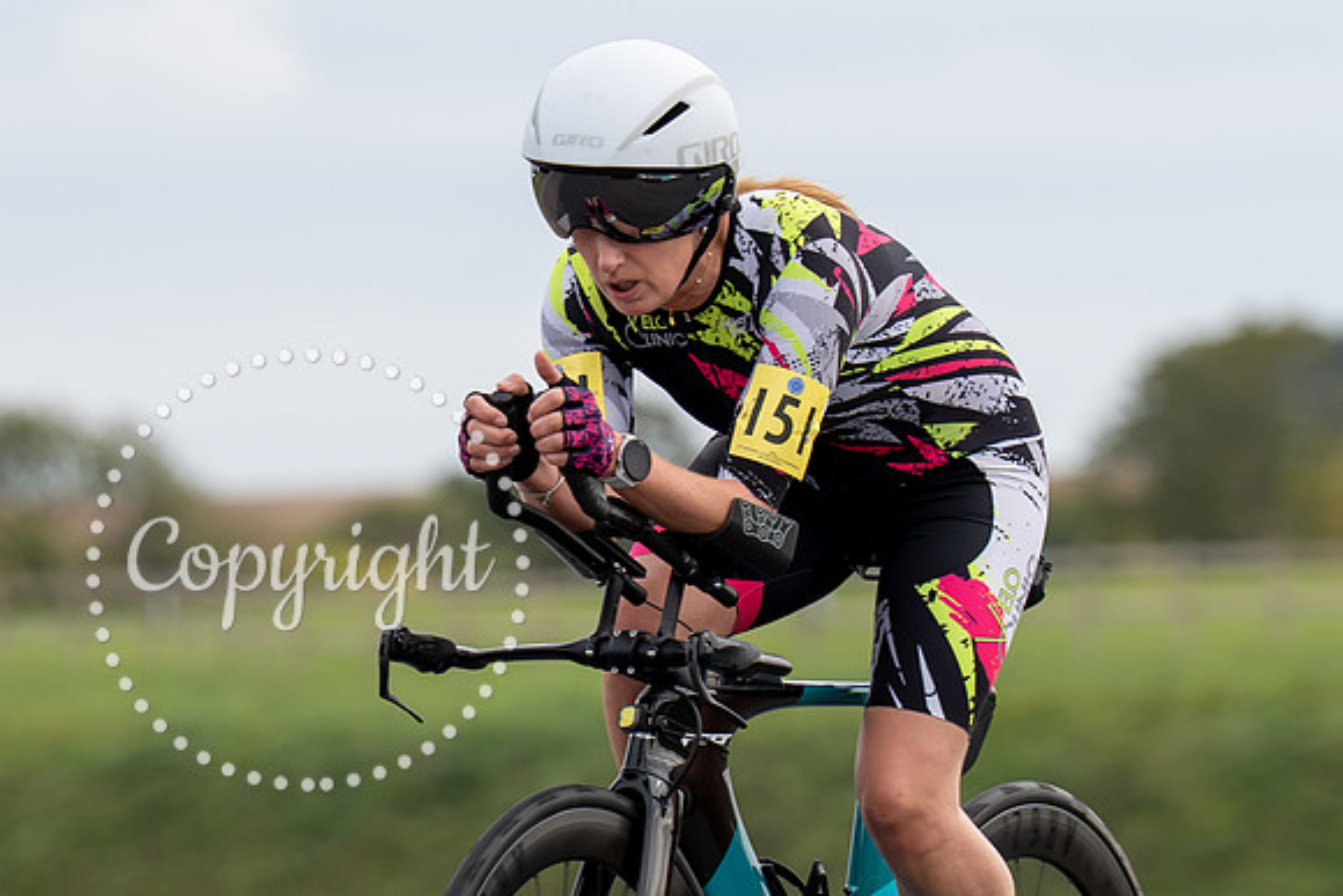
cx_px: 766
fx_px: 16869
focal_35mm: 452
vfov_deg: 3.0
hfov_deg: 4.6
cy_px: 639
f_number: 3.5
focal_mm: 162
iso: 125
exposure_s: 1/800
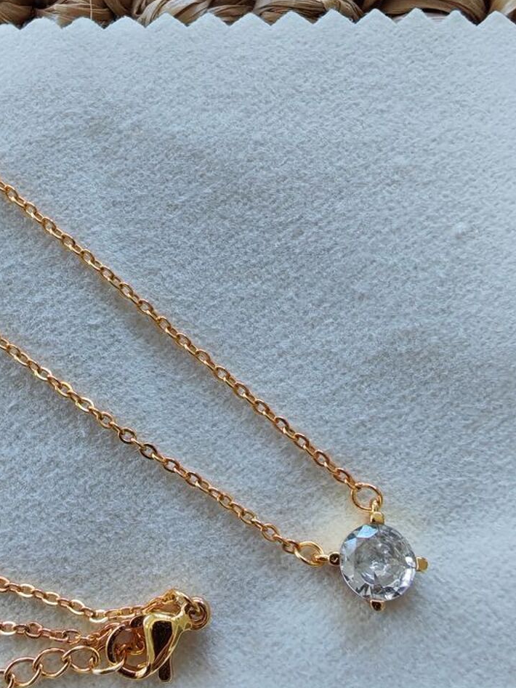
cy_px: 341
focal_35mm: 38
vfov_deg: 49.0
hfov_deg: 37.3
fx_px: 755
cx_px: 174
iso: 80
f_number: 2.2
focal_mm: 1.96
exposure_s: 1/100
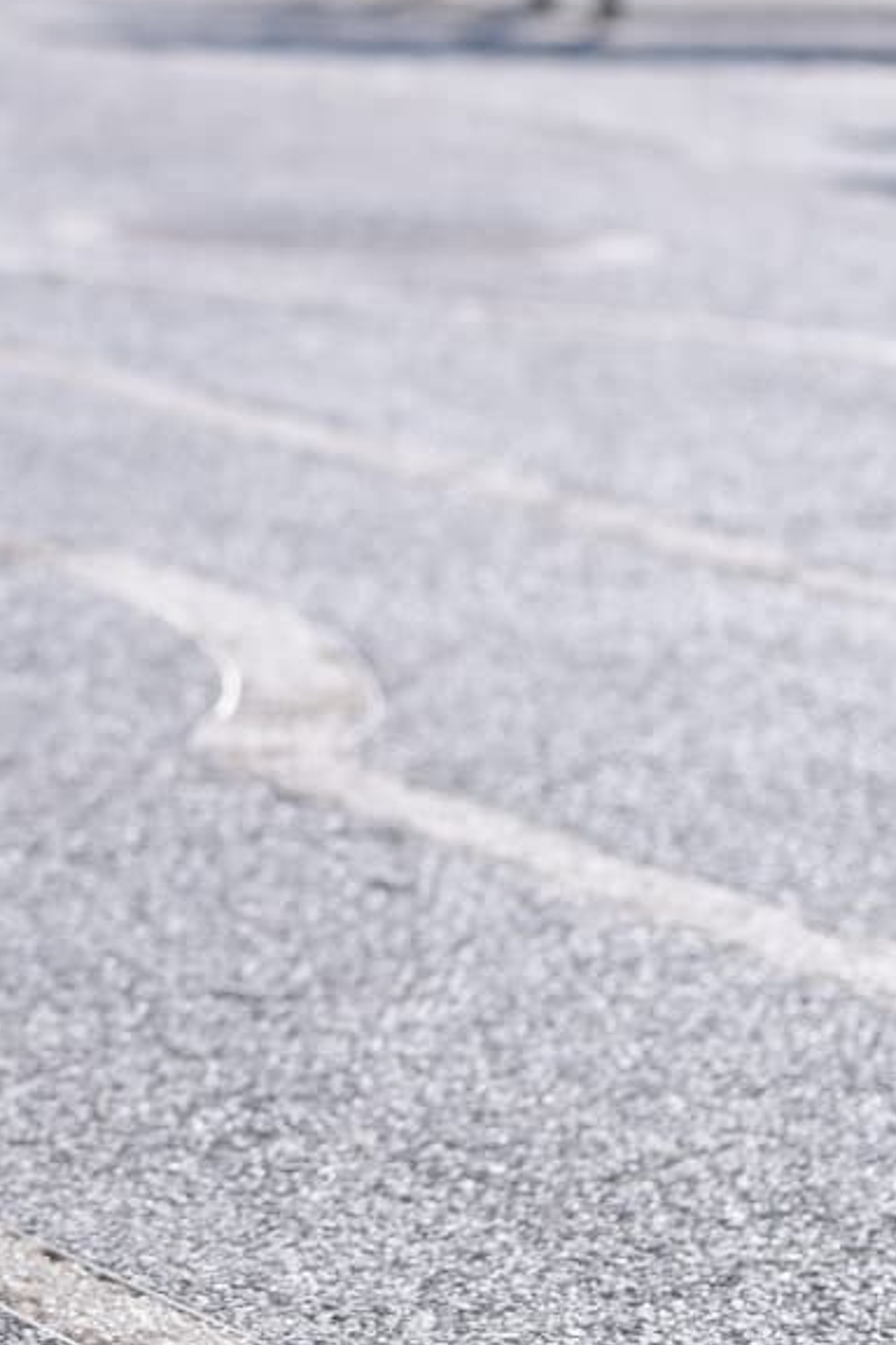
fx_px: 11423
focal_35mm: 306
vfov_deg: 6.7
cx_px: -336
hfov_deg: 4.5
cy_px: -434
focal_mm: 98
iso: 160
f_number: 4
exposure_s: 1/1250
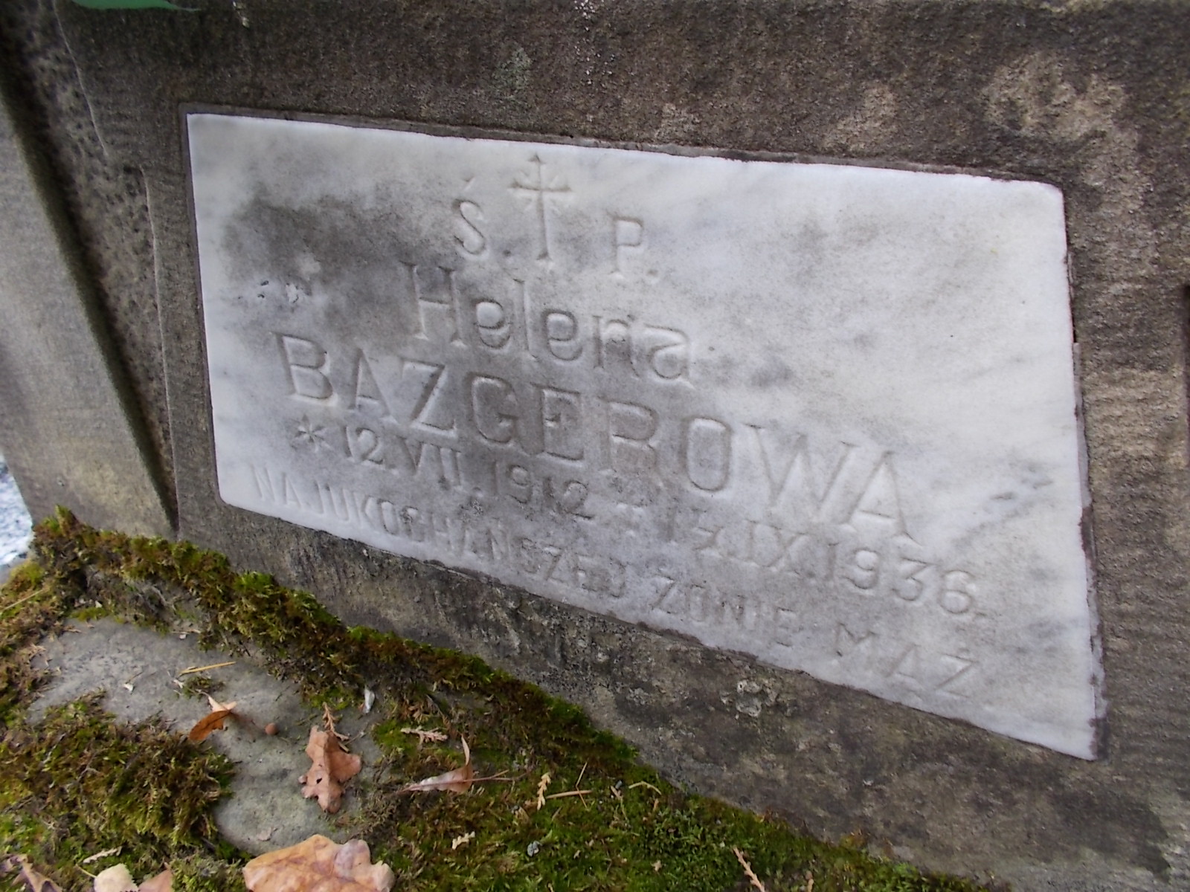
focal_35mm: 26
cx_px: 595
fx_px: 894
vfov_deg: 53.1
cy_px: 446
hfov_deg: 67.3
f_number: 3.2
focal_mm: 4.6
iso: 80
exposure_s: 1/40
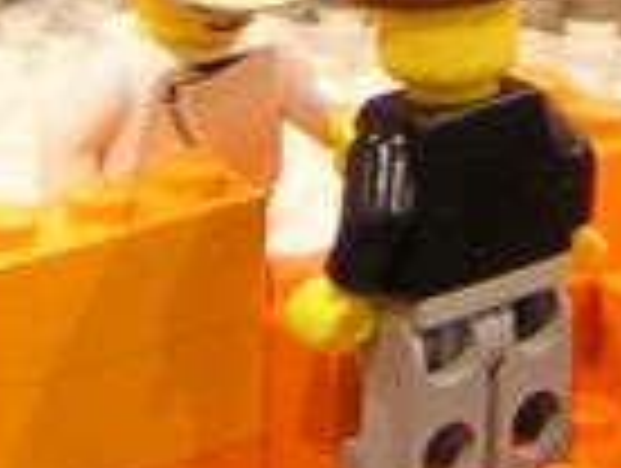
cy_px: -675
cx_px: 464
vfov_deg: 6.8
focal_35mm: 208
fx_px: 3738
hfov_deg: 9.5
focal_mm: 4.7
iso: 100
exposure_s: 1/5.2
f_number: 2.6
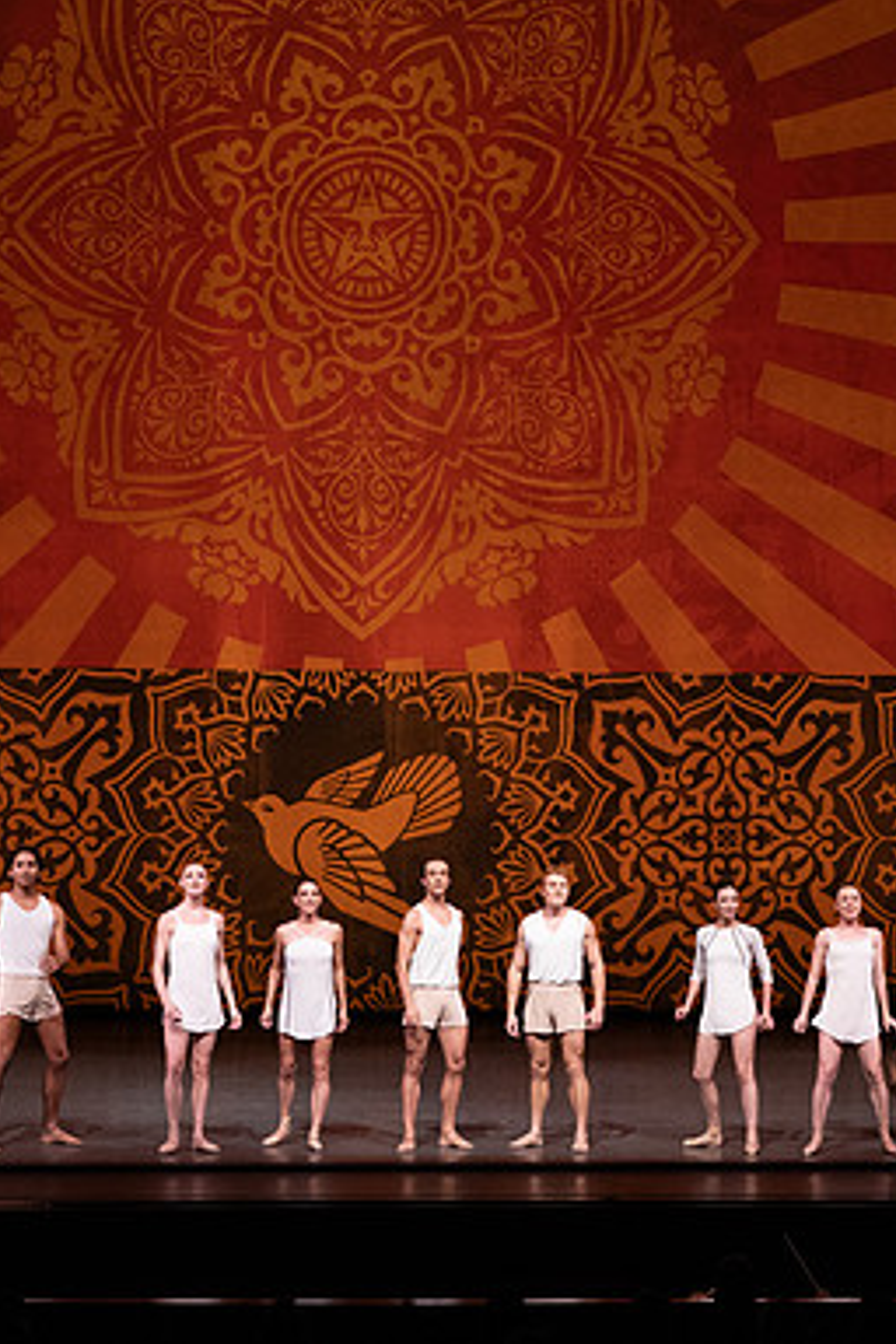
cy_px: 674
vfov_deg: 13.6
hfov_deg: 9.1
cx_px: 536
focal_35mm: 151
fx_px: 5637
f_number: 6.3
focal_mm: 100
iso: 6400
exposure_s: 1/400
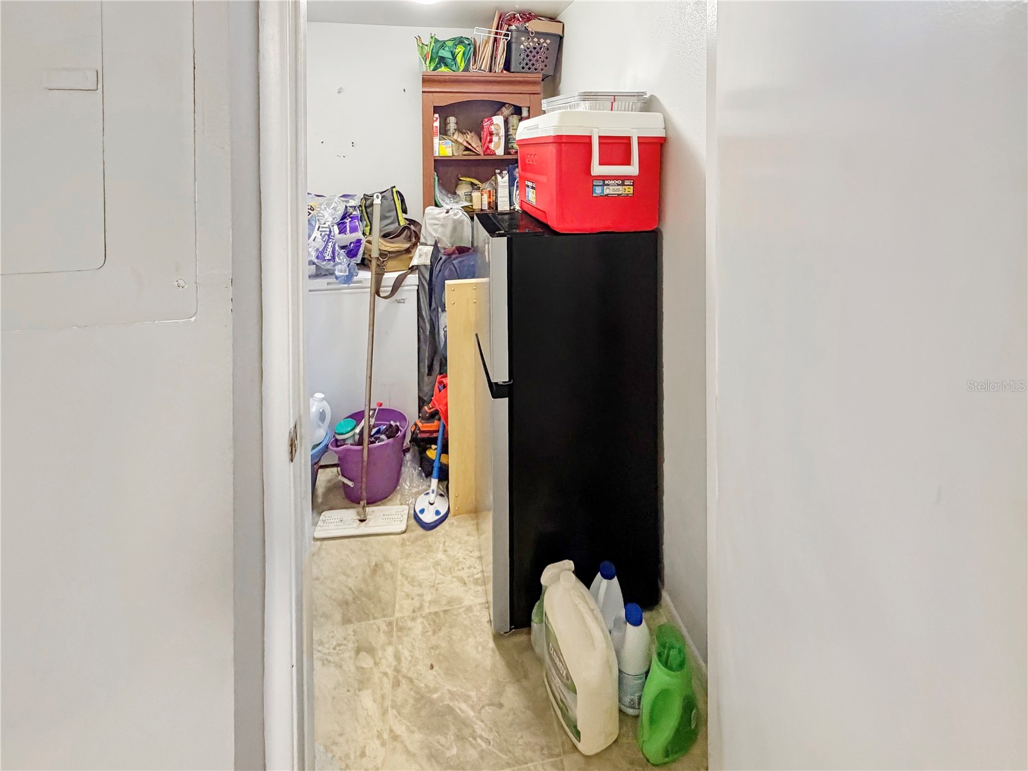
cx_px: 514
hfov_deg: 102.1
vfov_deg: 85.7
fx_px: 416
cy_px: 386
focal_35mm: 14
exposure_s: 1/60
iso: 640
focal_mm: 2.22
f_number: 2.2
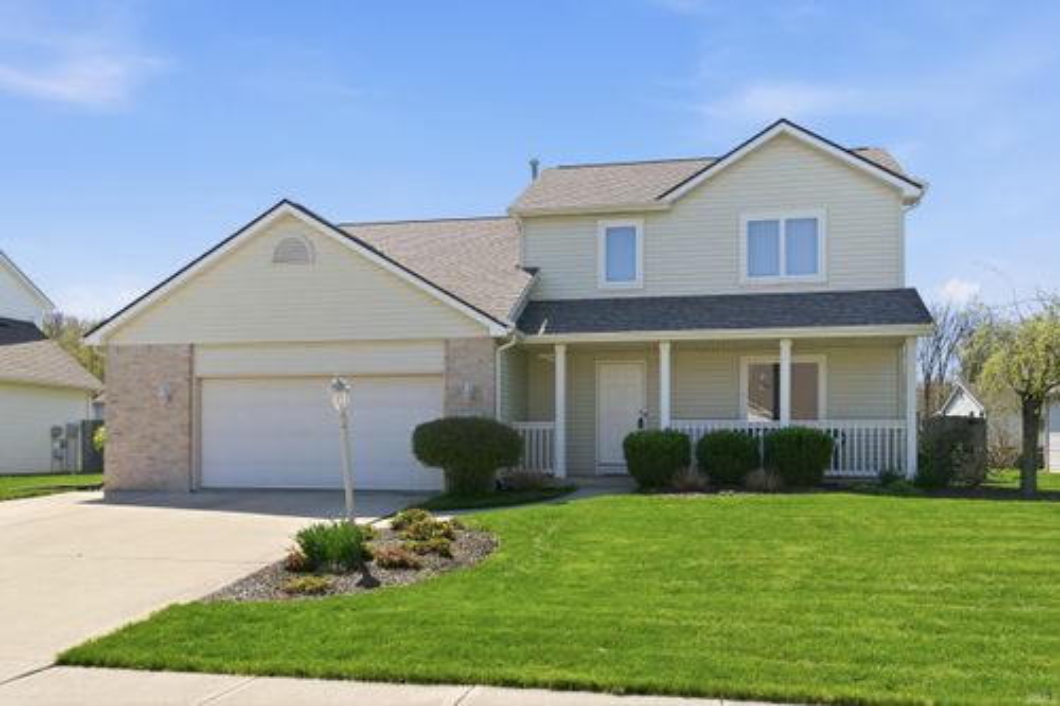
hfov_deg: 61.9
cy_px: 353
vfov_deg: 43.6
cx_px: 530
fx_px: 883
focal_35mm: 30
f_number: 4.5
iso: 800
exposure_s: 1/4000
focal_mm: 20
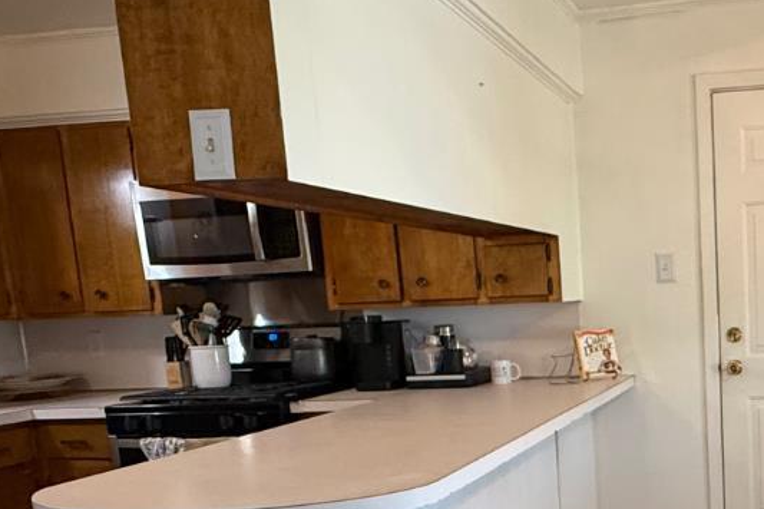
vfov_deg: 31.5
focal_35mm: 41
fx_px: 870
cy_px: 432
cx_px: 677
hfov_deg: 43.6
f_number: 2.2
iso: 400
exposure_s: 1/60
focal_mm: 2.22
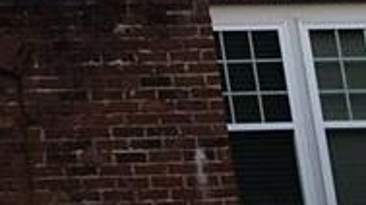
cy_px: -458
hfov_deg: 11.5
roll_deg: +1.1
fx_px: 1658
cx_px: -329
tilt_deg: +20.7
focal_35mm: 171
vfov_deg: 6.4
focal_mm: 4.15
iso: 25
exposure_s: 1/120
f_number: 2.2
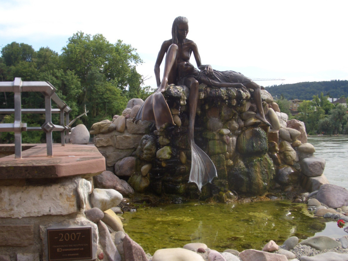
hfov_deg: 45.8
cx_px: 174
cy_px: 130
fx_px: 412
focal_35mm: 41
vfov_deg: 35.1
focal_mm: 6.8
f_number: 4.6
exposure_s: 1/200
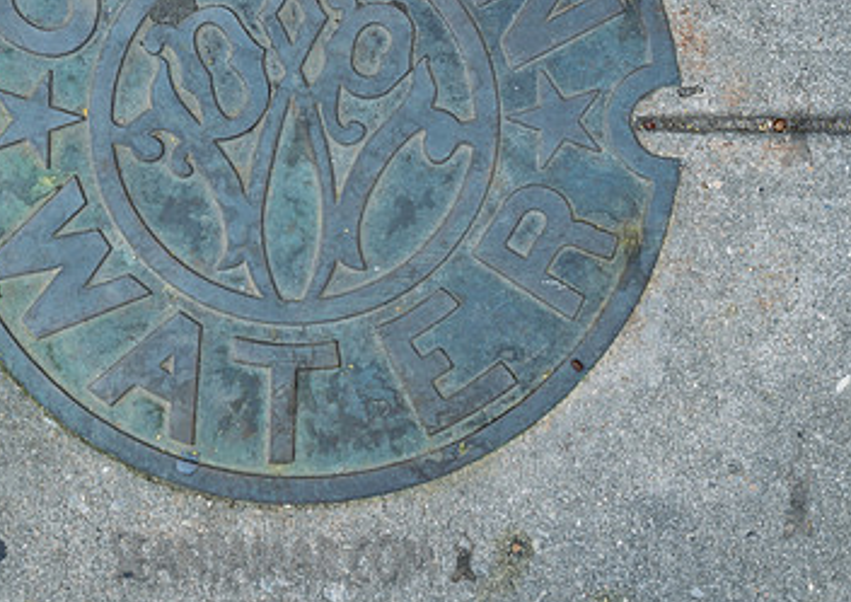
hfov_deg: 25.1
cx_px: 283
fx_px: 1903
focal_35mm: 79
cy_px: 117
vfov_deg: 17.8
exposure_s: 1/160
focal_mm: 43
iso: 100
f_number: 4.5
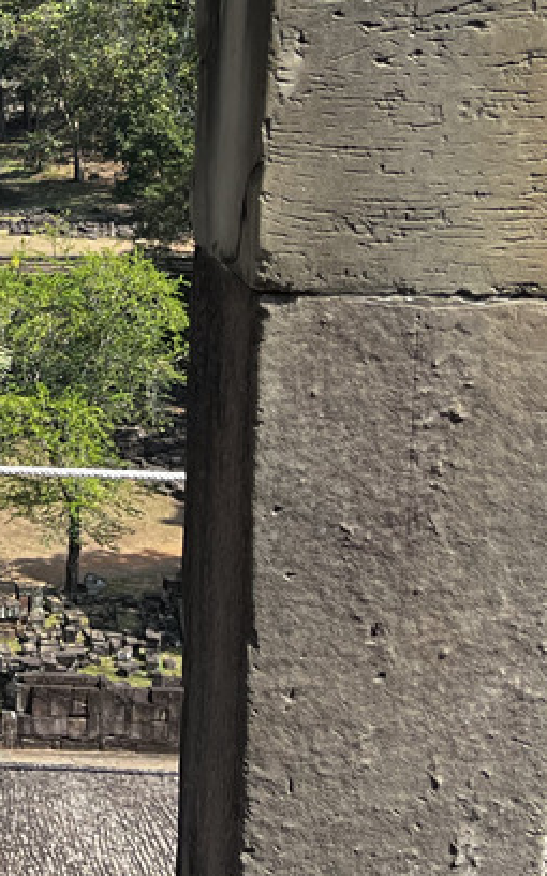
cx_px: -470
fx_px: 1932
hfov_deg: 14.1
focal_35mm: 81
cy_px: 122
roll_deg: +0.4
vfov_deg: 24.9
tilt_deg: -8.7
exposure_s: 1/1751
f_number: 1.5
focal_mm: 5.7
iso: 50
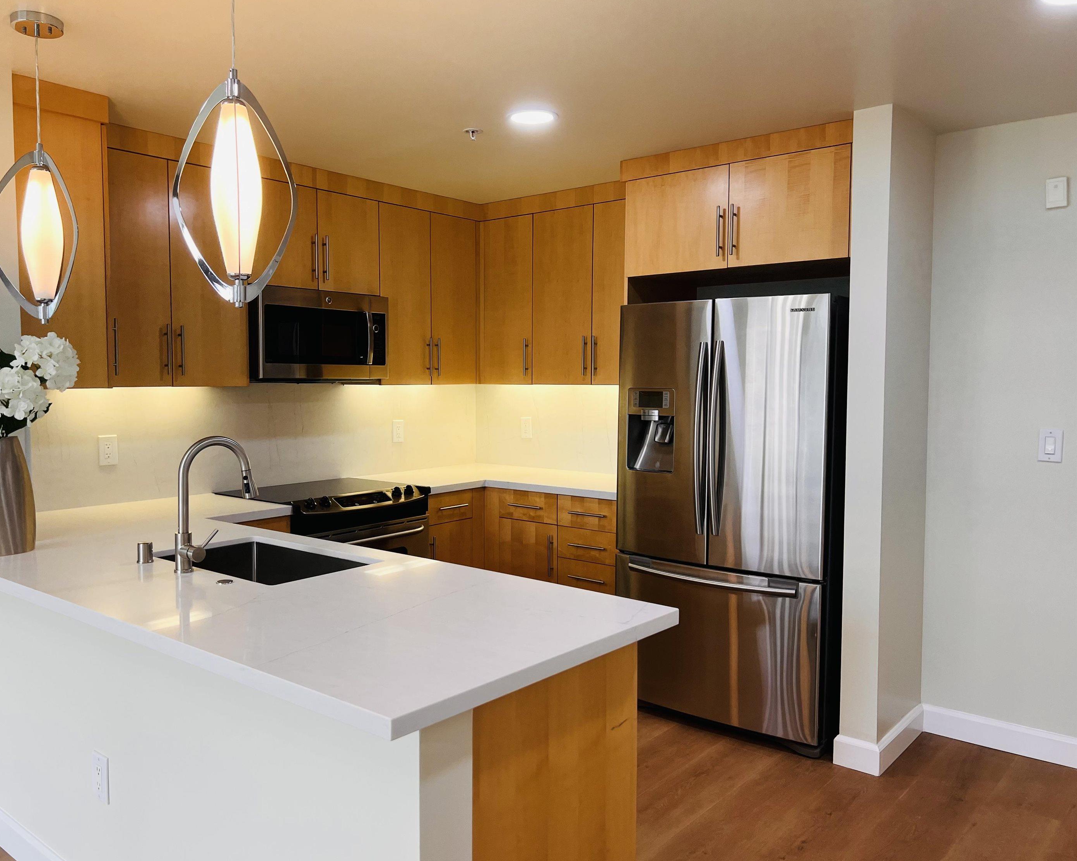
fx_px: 892
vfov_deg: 51.5
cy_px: 423
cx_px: 483
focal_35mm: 28
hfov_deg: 62.1
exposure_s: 1/120
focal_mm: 5.7
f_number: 1.5
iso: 64
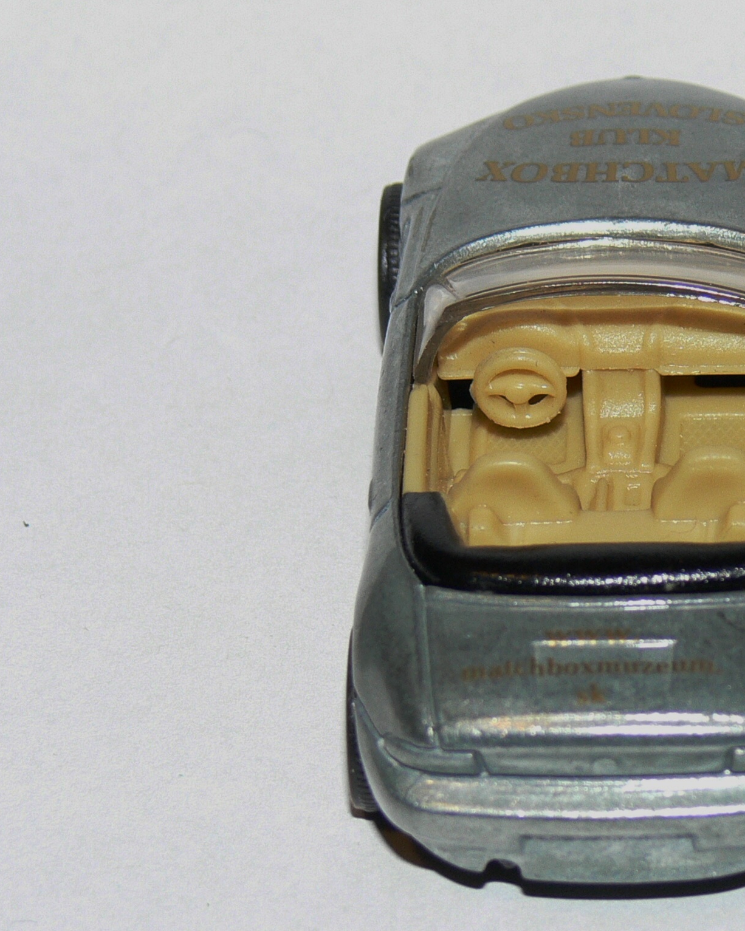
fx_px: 4962
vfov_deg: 10.7
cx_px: 595
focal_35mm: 180
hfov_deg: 8.6
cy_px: 466
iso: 100
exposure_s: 1/30
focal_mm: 18.5
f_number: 4
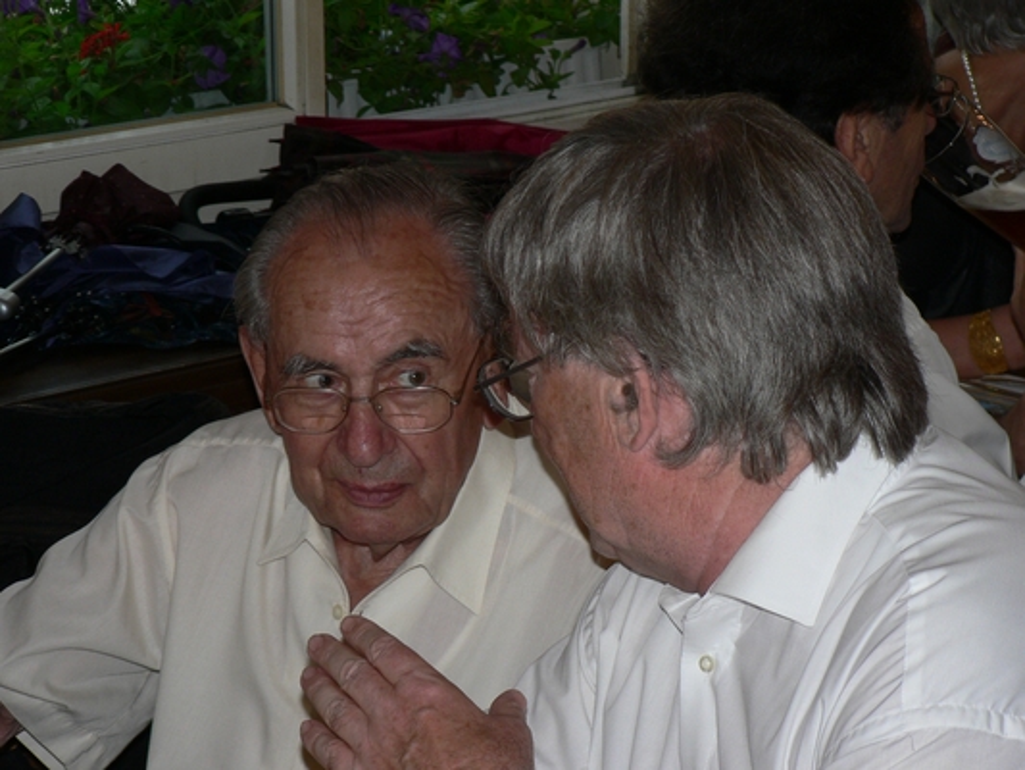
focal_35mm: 102
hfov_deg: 19.3
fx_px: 3021
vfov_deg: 14.5
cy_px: 385
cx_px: 512
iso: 100
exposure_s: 1/60
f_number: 3.2
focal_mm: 16.9
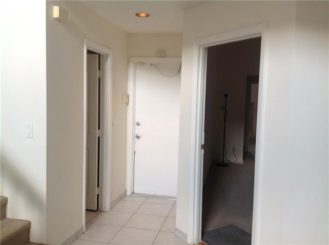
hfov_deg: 52.7
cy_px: 122
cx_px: 164
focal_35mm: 35
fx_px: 332
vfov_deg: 40.6
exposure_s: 1/30
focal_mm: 4.28
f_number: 2.4
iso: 50
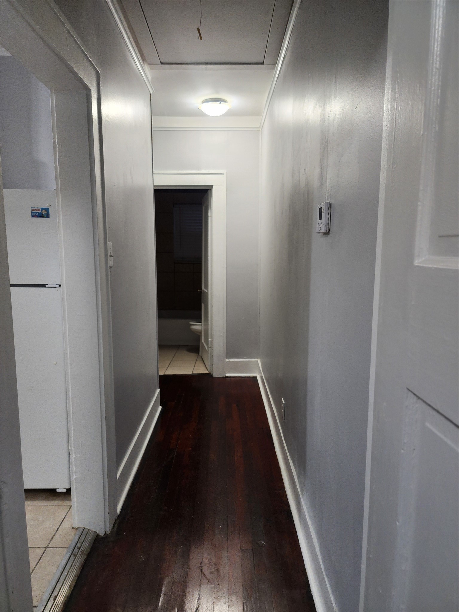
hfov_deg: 58.9
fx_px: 407
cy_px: 306
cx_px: 230
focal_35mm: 23
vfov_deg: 73.9
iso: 200
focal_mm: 6.4
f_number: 1.8
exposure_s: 1/60
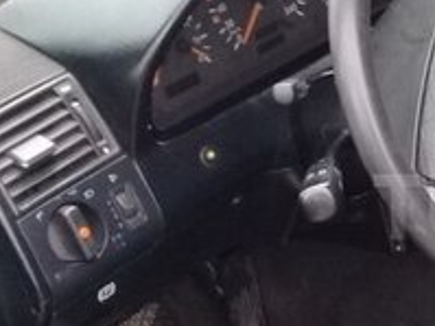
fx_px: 1294
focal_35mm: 103
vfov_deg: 14.3
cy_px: 207
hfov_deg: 17.6
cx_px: 597
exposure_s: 1/33
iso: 160
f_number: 2.2
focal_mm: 3.3
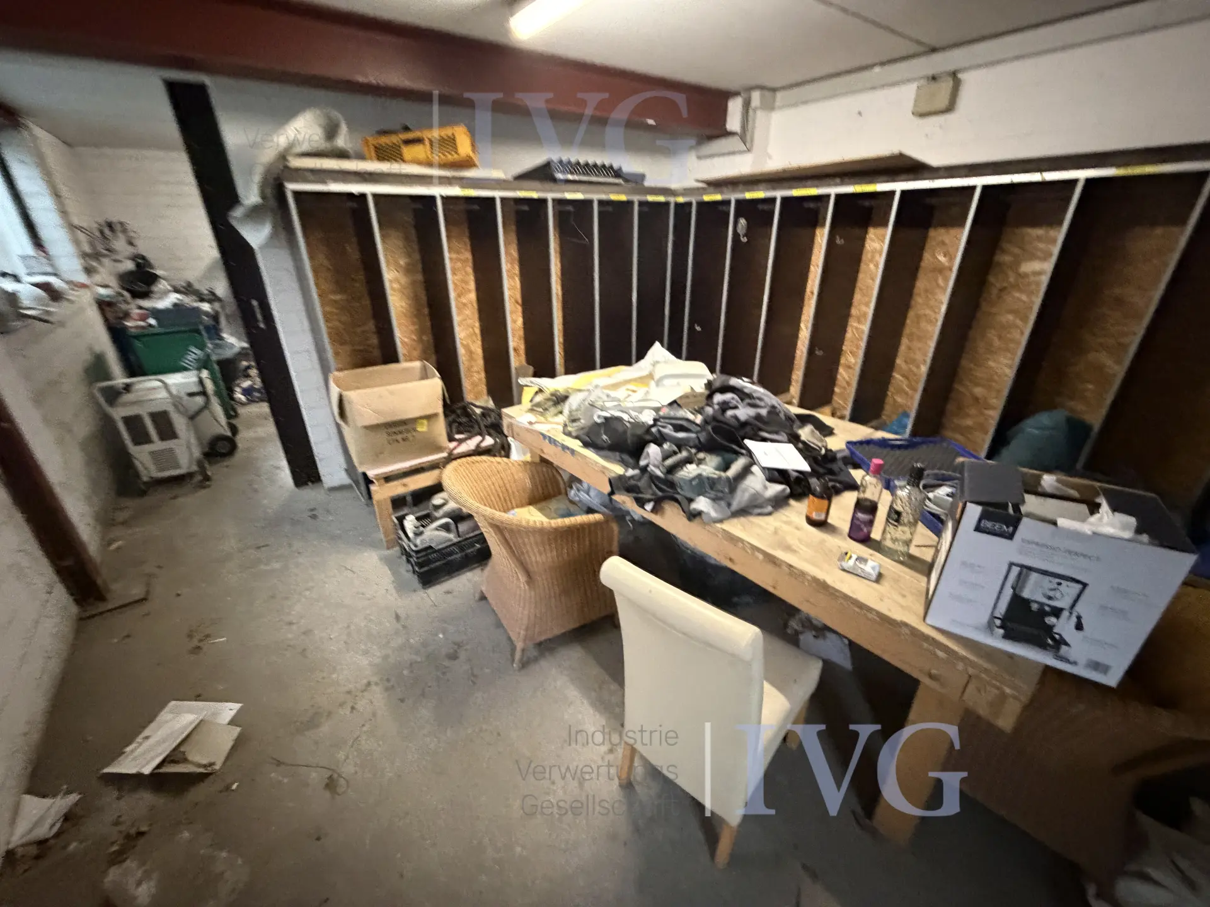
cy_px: 454
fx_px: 489
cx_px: 605
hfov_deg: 102.1
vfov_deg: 85.7
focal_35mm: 14
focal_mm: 2.22
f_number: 2.2
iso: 1000
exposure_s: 1/33
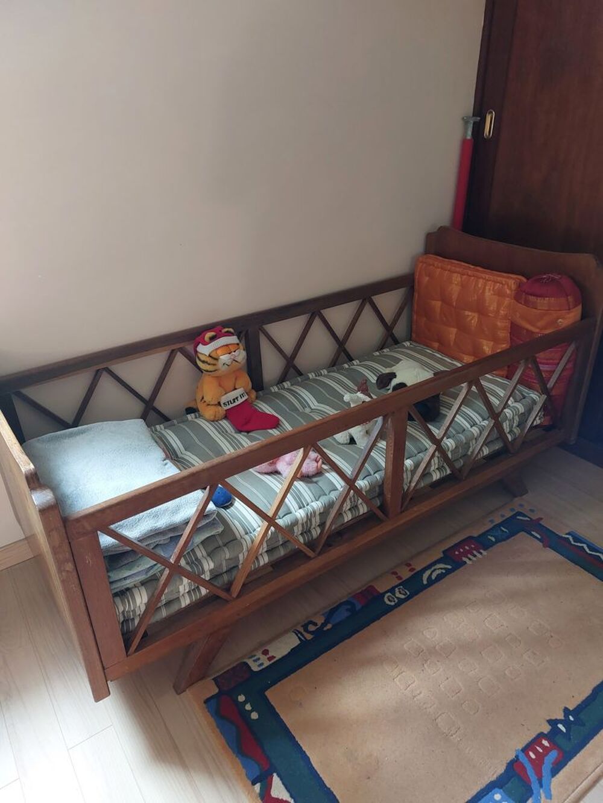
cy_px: 402
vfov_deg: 69.4
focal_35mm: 25
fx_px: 581
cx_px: 302
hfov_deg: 54.9
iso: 400
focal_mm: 5.23
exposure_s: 1/50
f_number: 1.8
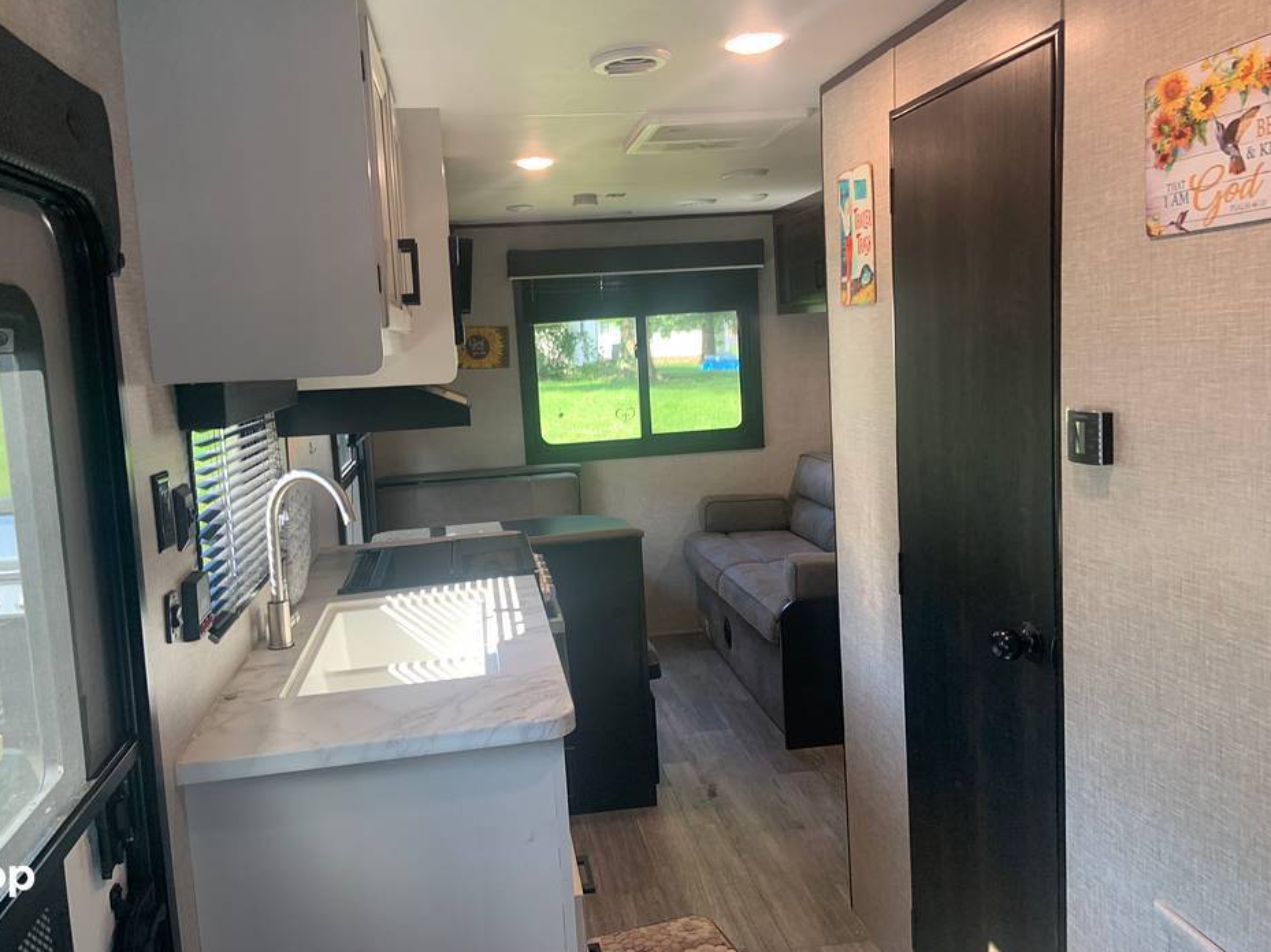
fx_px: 1028
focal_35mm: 28
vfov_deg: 49.7
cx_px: 610
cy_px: 453
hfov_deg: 63.4
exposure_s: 1/61
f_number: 1.8
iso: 100
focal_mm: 4.25
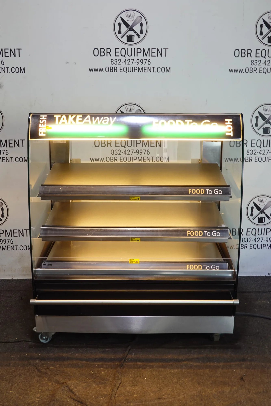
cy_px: 203
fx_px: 451
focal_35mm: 40
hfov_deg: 33.4
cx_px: 136
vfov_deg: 48.5
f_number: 5
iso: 100
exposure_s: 1/6
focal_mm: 14.99
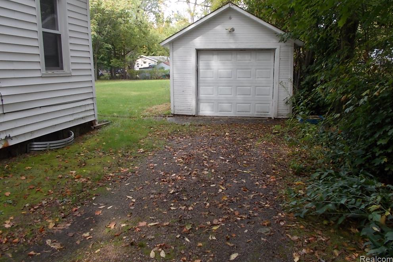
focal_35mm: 28
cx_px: 197
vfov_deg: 46.3
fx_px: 306
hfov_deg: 65.5
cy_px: 113
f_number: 3.2
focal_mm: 4.6
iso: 80
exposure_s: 1/160
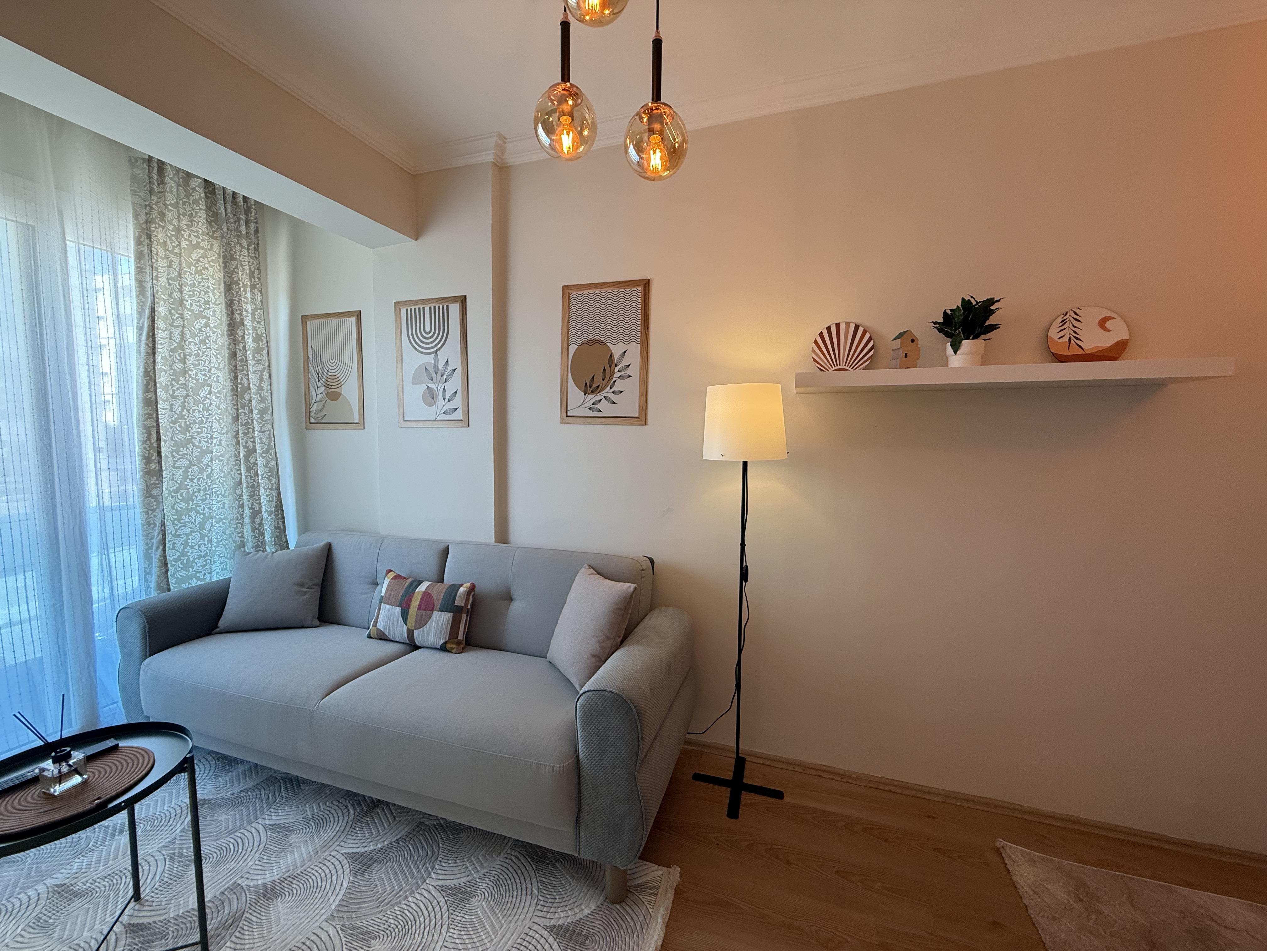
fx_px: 512
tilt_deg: -3.9
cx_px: 634
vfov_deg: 85.7
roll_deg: -1.1
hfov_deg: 102.1
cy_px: 476
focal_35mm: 14
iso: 125
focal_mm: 2.22
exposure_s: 1/100
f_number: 2.2
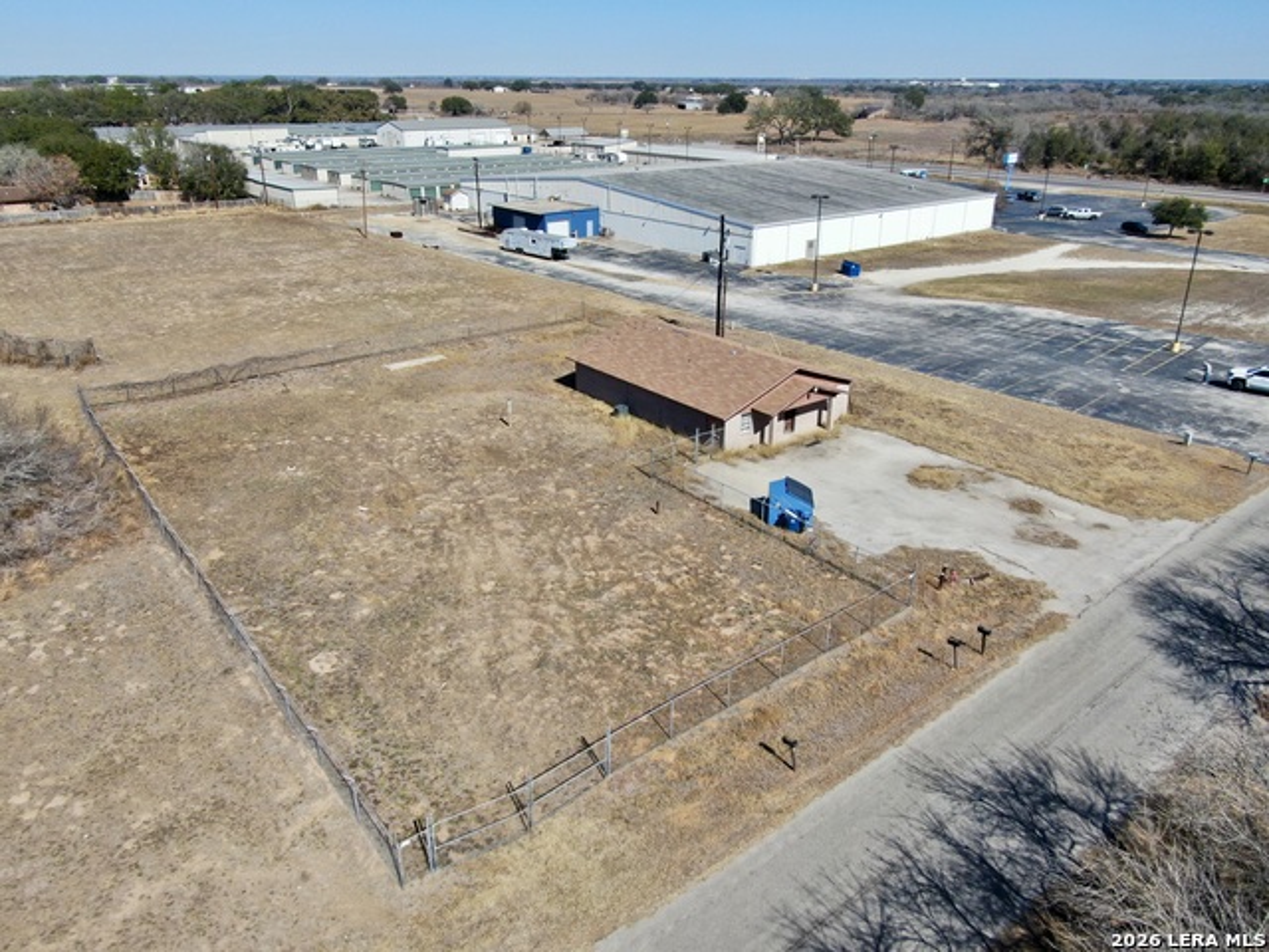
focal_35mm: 24
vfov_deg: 56.8
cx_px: 634
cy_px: 476
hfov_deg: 71.6
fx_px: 880
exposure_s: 1/2000
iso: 110
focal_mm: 4.39
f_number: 2.8
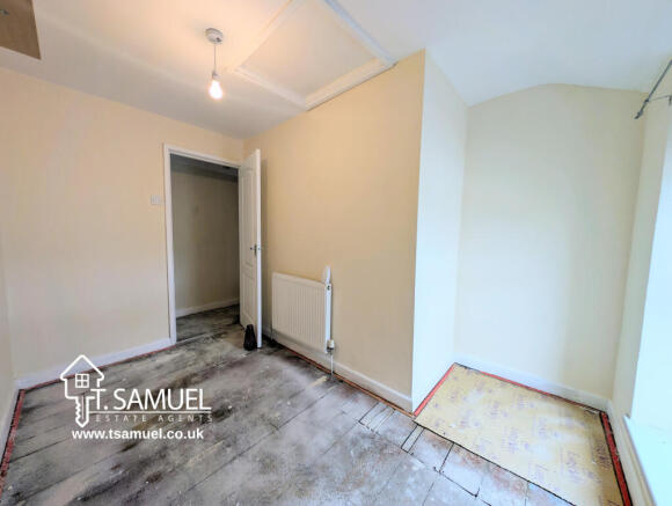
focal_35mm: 12
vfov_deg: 94.7
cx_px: 336
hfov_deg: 110.4
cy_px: 253
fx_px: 233
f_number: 1.95
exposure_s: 1/100
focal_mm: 2.23
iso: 64
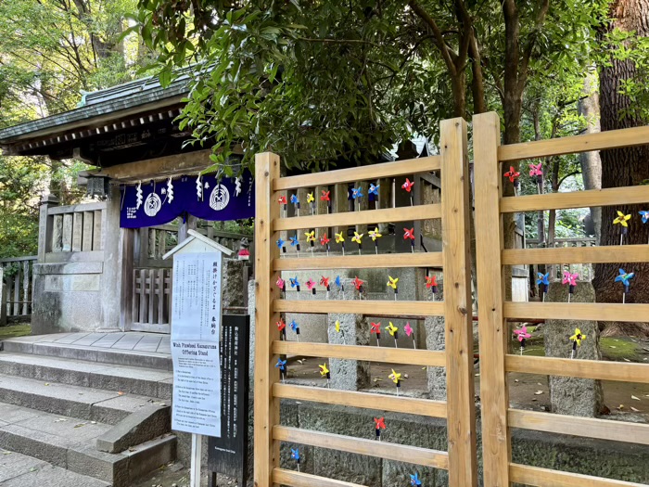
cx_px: 324
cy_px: 244
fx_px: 487
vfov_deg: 53.1
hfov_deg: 67.3
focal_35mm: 26
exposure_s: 1/60
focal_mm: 5.96
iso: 160
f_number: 1.6
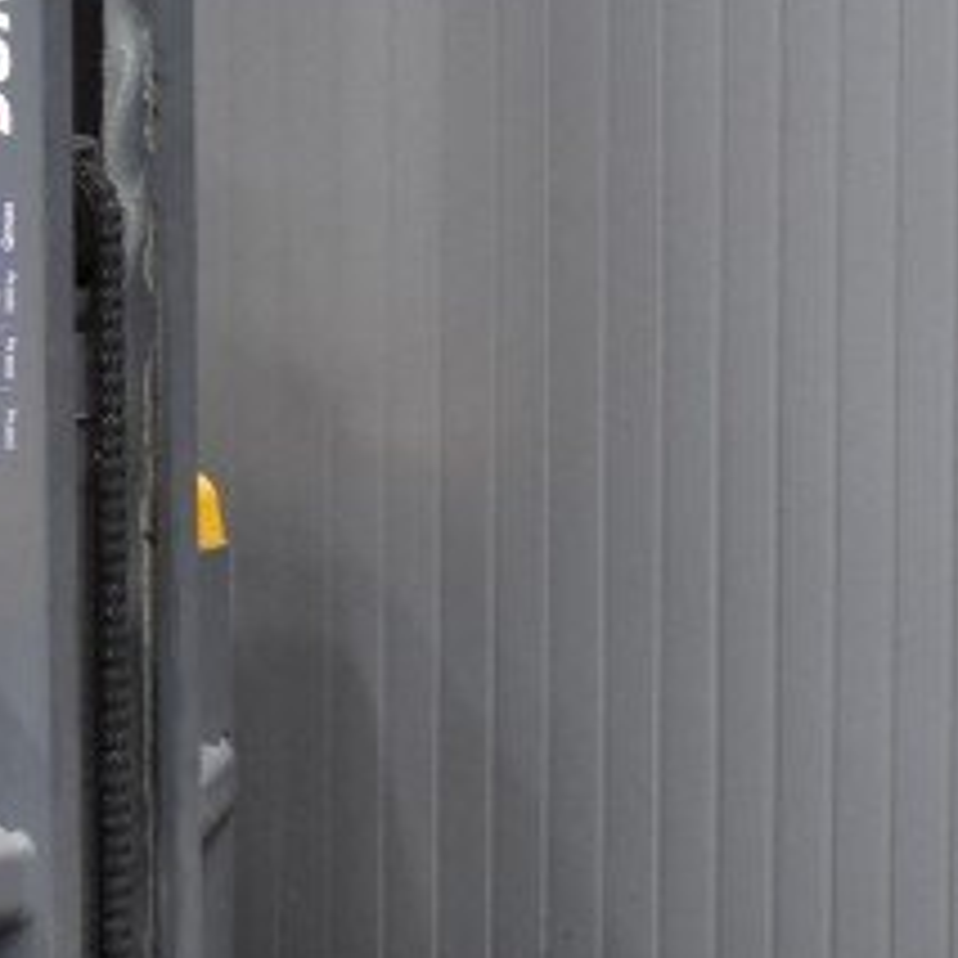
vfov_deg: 9.4
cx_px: 198
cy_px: 369
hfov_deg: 9.3
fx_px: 5855
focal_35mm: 187
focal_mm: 26
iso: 1250
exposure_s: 1/60
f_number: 4
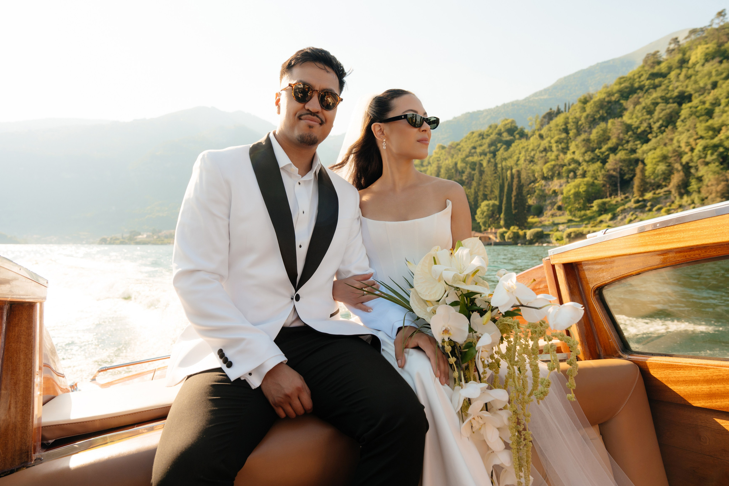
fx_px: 486
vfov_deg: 53.1
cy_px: 243
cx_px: 364
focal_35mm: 24
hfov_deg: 73.8
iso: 125
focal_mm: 24
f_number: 5
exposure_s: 1/500
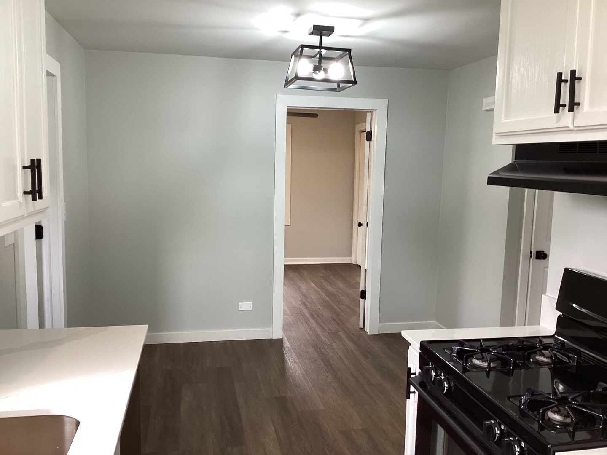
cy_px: 228
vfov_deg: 45.4
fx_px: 544
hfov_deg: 58.4
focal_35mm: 31
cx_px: 304
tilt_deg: -7.9
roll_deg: -1.3
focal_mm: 3.3
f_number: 2.4
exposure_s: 1/60
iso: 80
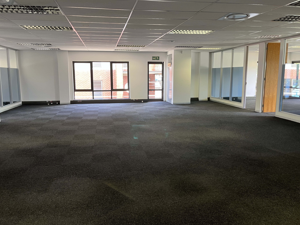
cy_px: 109
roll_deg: -0.2
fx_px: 243
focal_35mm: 28
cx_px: 144
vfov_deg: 49.7
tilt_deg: -9.6
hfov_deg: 63.4
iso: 64
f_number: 1.6
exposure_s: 1/50
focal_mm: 5.1
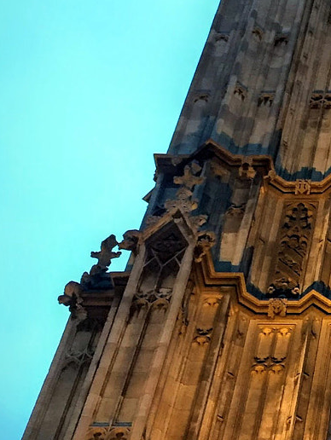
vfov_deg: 21.7
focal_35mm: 90
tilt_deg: +51.8
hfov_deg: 15.3
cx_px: 489
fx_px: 1146
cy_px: 163
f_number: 2.2
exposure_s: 1/33
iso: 64
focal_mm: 4.15
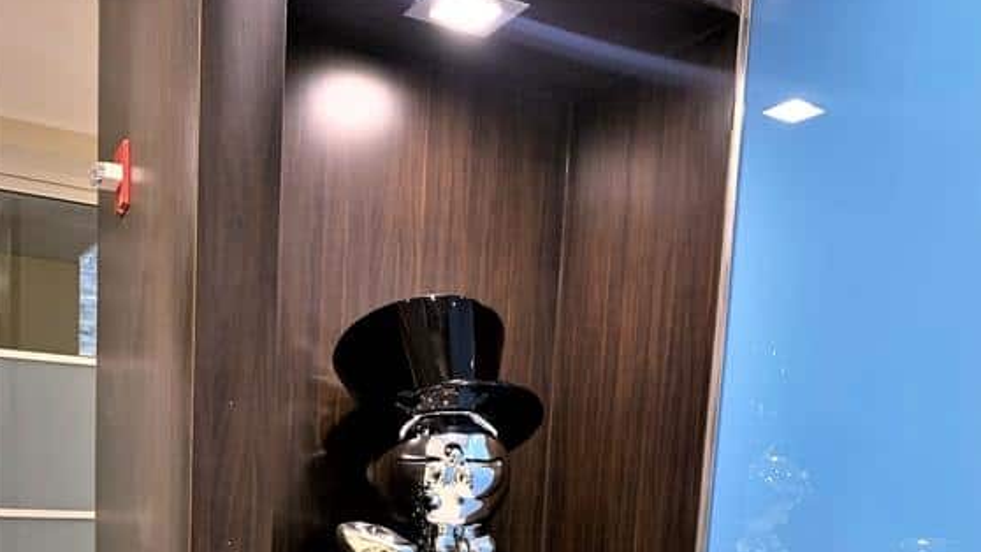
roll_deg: -3.3
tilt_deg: -7.4
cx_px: 496
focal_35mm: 39
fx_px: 1015
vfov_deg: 27.8
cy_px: 608
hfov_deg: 51.6
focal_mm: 4.25
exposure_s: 1/60
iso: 160
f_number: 1.8
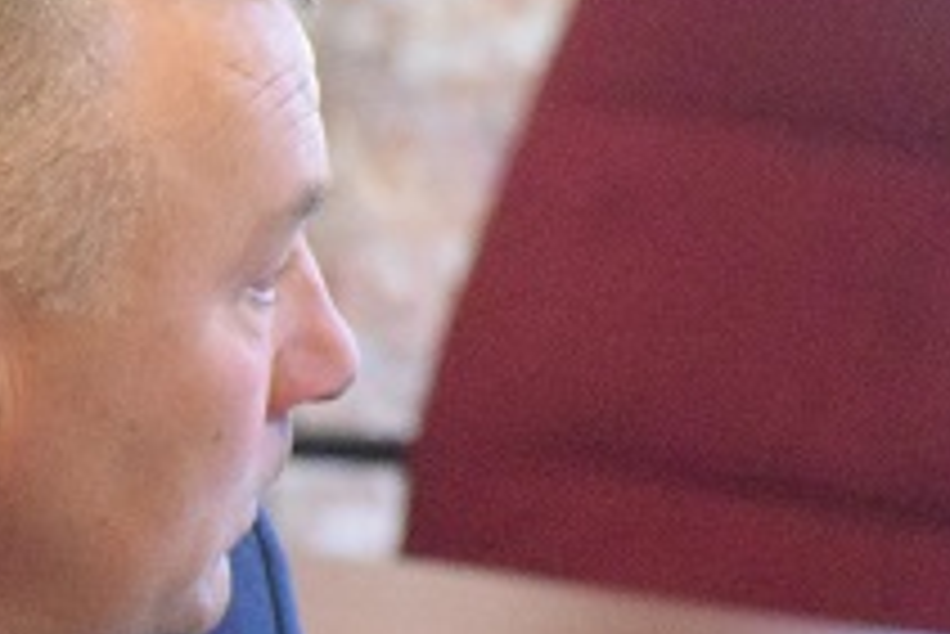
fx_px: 14999
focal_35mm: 568
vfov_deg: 2.4
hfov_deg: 3.6
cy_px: 771
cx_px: -684
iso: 12800
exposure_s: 1/320
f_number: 4.5
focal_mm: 100
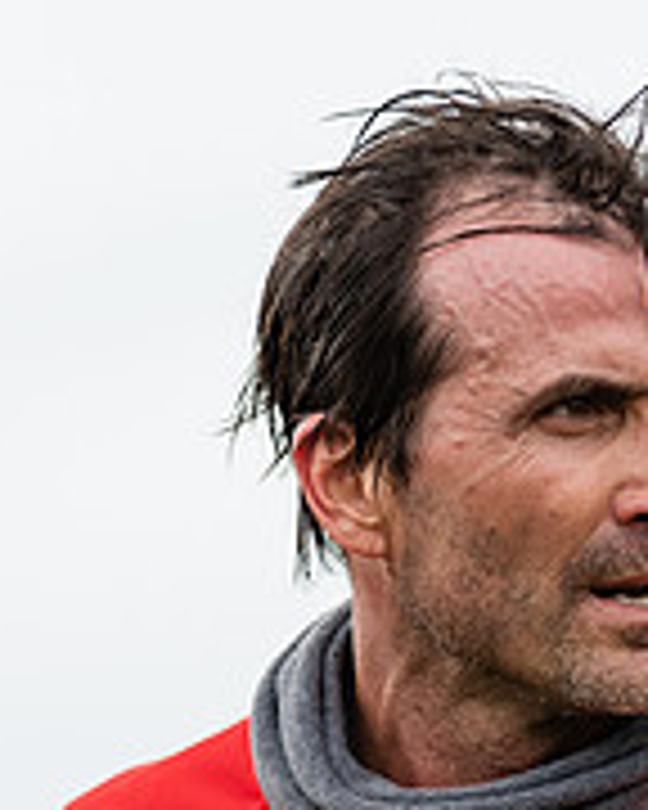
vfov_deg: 1.2
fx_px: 37877
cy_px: 922
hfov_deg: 1.0
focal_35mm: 1580
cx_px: 744
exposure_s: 1/1600
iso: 320
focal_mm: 300
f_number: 2.8
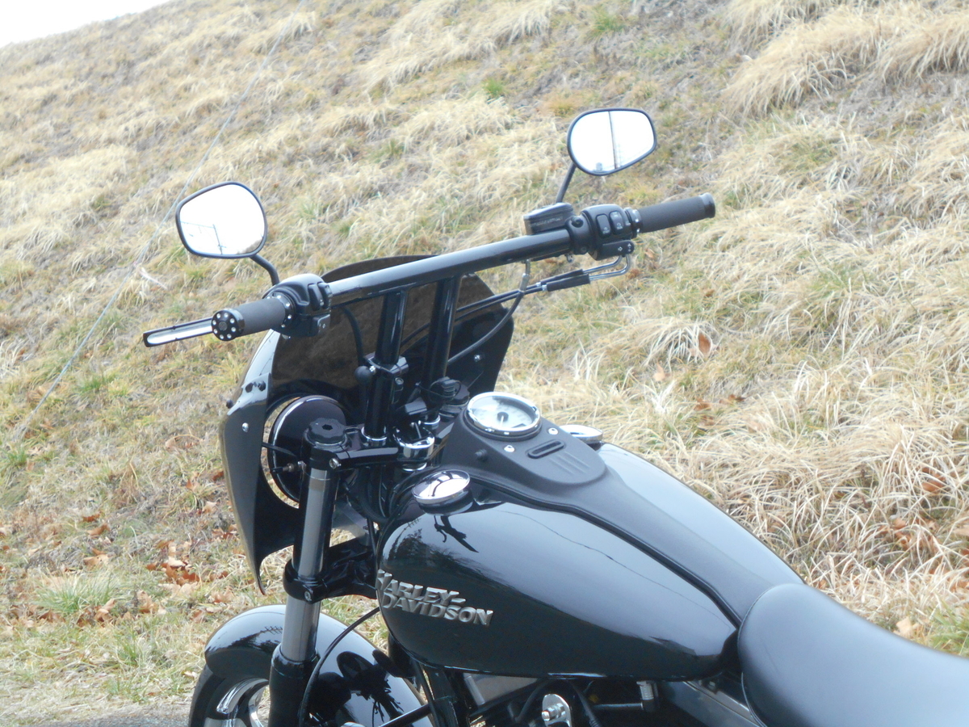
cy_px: 364
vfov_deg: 22.3
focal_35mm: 66
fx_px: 1848
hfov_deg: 29.4
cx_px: 484
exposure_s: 1/250
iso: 280
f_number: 5.3
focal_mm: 11.6
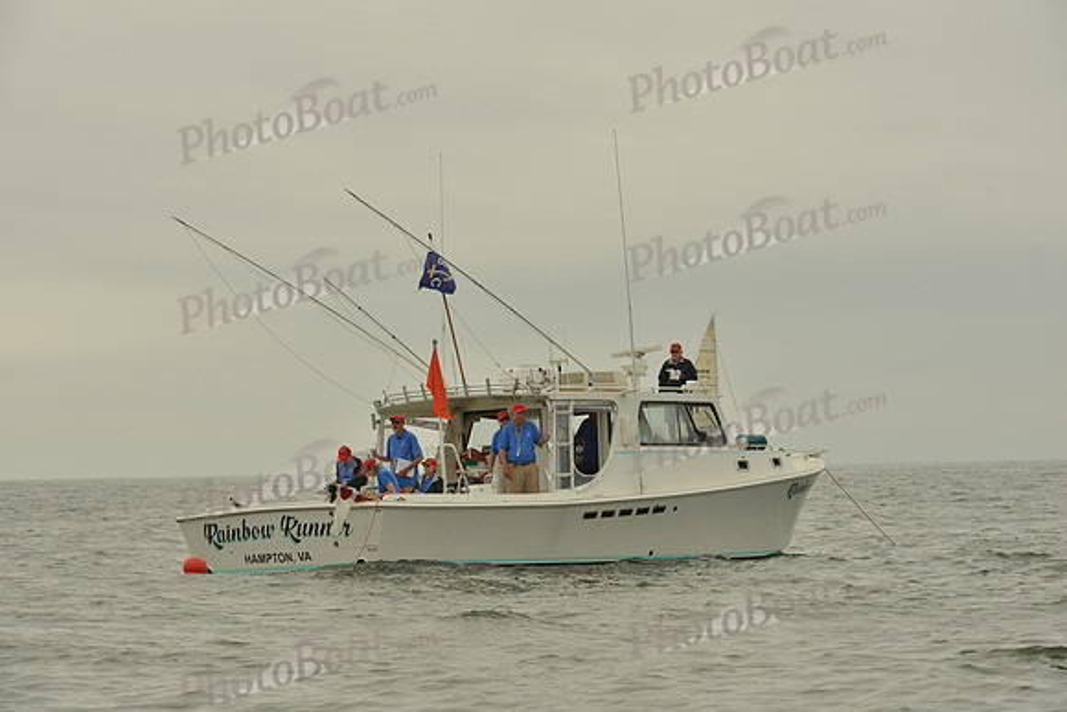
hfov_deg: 15.2
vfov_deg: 10.2
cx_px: 534
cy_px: 356
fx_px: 4002
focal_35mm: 135
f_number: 10
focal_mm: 135
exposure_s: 1/1250
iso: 400
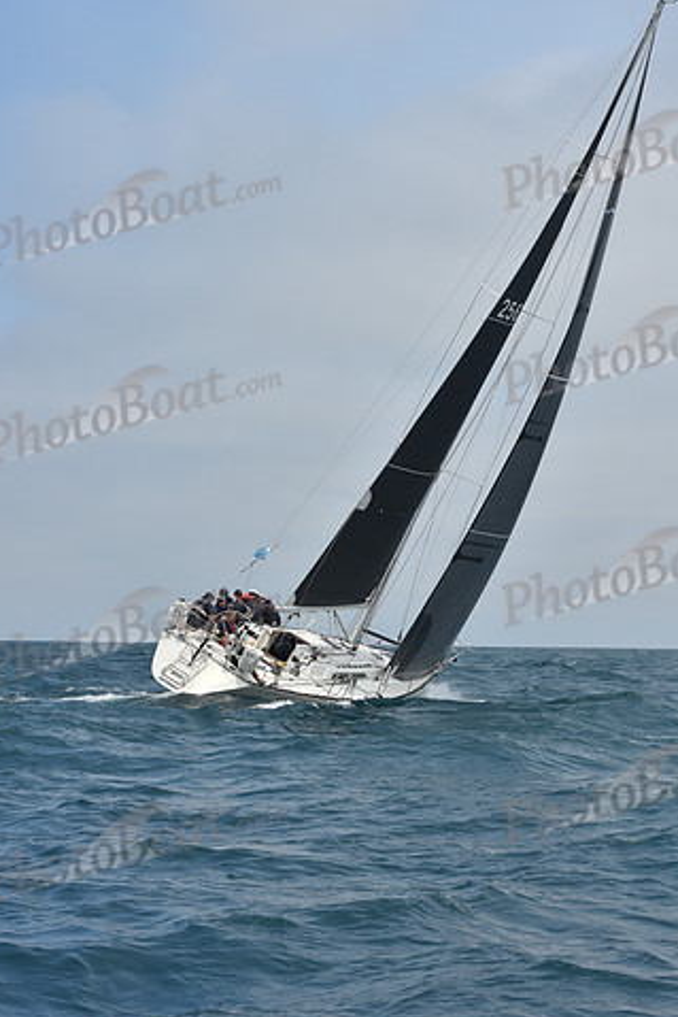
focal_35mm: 85
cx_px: 392
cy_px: 491
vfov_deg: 23.9
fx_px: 2399
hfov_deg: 16.1
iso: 250
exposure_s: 1/800
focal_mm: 70
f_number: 10
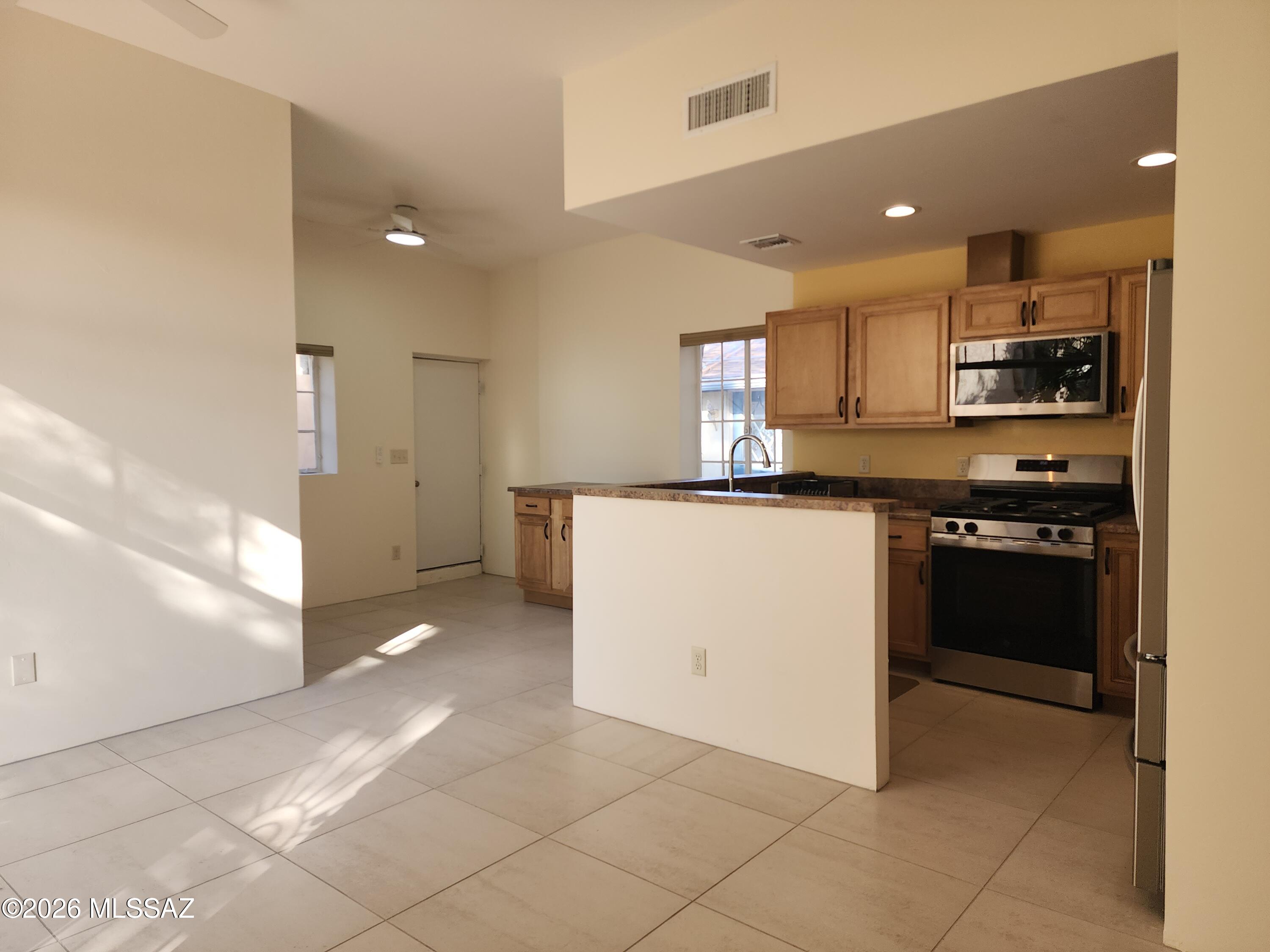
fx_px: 844
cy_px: 476
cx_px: 635
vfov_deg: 58.9
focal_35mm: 23
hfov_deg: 73.9
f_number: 1.8
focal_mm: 6.4
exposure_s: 1/120
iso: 25
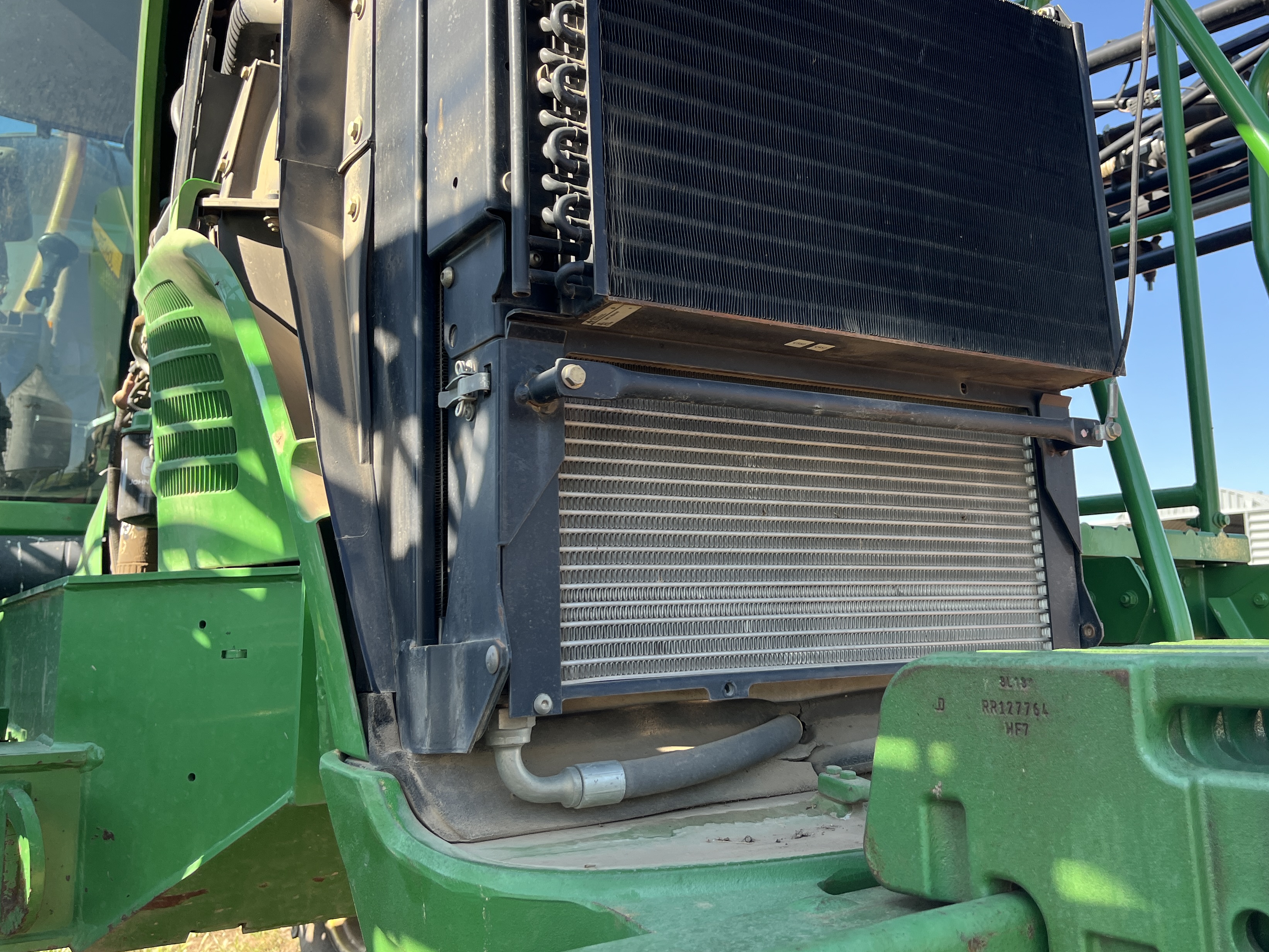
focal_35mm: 32
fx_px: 1173
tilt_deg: +11.0
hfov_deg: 56.4
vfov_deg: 43.9
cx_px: 756
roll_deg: +0.1
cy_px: 383
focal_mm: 5.1
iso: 50
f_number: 1.6
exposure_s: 1/495
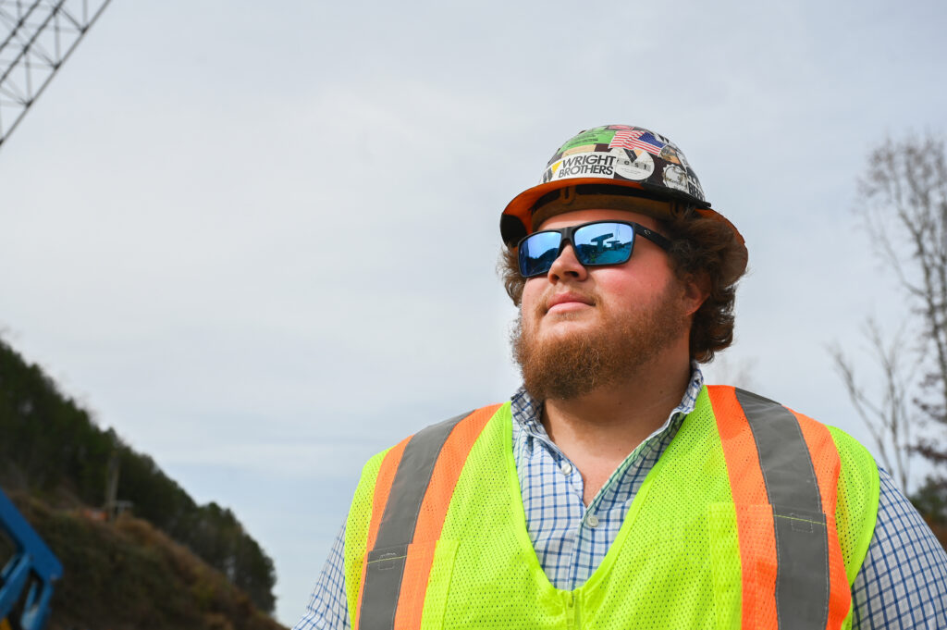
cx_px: 474
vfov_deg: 33.3
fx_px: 1051
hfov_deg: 48.5
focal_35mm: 40
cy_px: 315
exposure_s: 1/1250
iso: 200
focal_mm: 40
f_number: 5.6
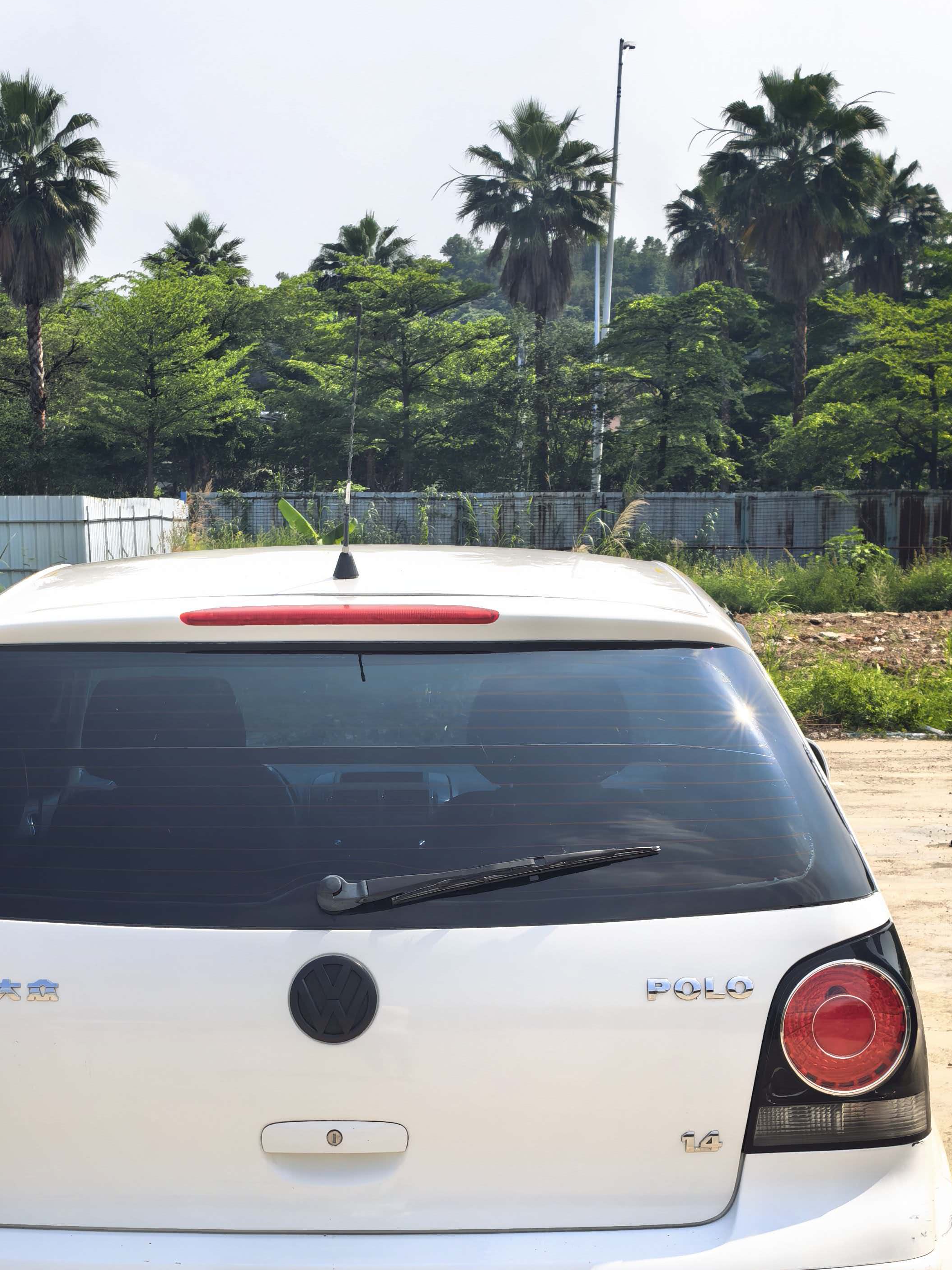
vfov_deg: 27.6
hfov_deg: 21.0
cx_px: 339
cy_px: 854
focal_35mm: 70
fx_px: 2567
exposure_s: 1/5000
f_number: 2
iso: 50
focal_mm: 5.75
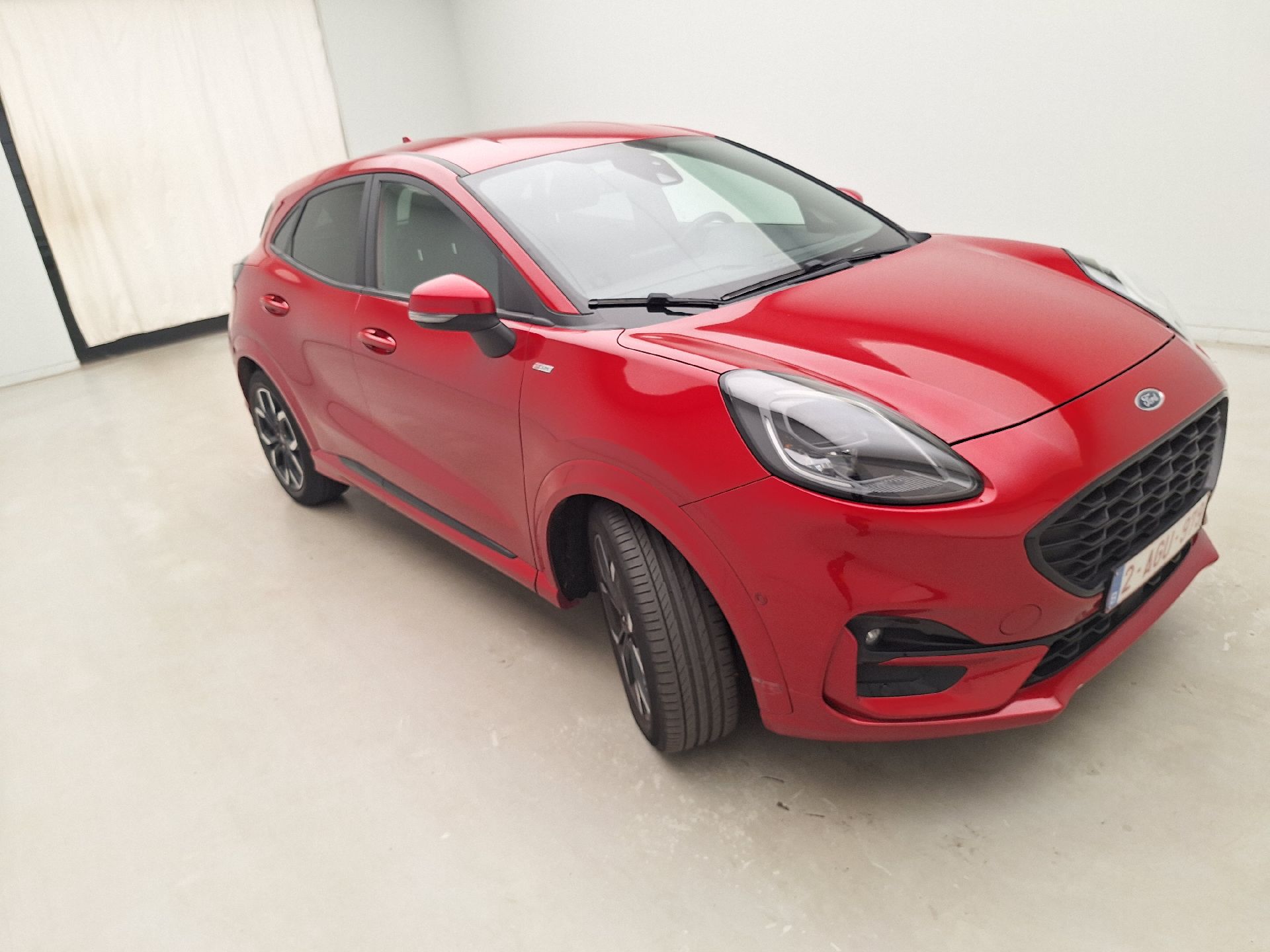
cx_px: 635
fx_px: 844
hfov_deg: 73.9
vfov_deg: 58.9
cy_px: 476
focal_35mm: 23
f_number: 1.8
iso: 64
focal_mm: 5.54
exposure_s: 1/100
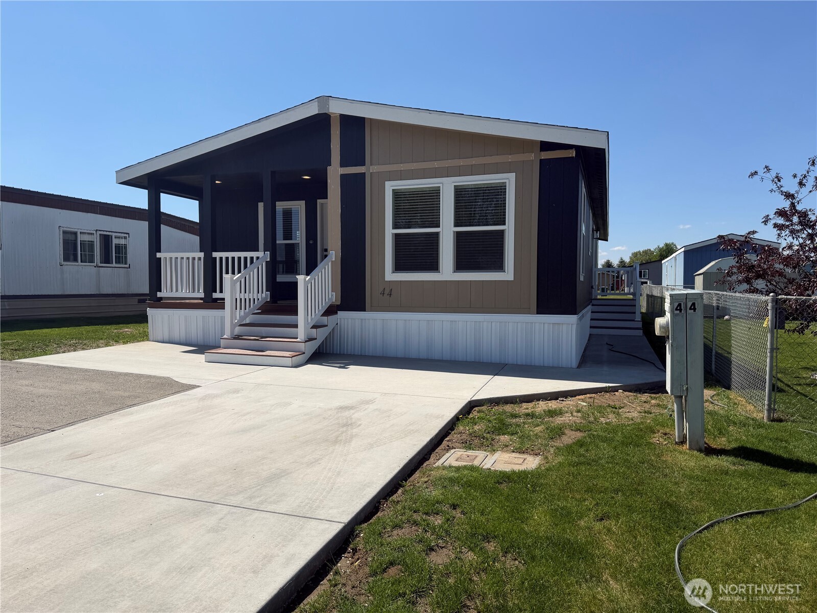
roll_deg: +0.2
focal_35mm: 24
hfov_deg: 71.6
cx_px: 408
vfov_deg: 56.8
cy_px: 306
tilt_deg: -0.8
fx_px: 566
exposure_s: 1/8130
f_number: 1.78
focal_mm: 6.76
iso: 80
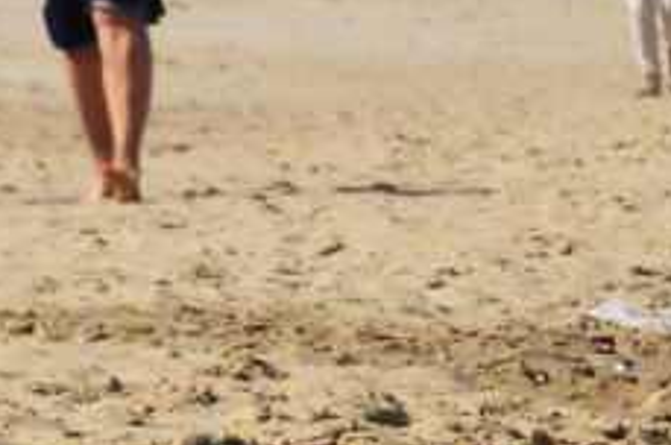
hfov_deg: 1.7
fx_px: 23078
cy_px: 552
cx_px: 2435
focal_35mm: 1240
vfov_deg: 1.1
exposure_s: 1/4000
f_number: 9
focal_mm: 105
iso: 800
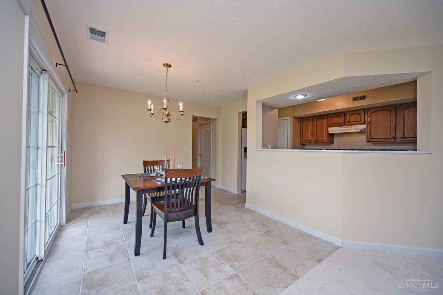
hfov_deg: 104.3
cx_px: 222
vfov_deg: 81.2
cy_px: 148
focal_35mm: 14
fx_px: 172
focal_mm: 14
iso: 200
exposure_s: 1/100
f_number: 5
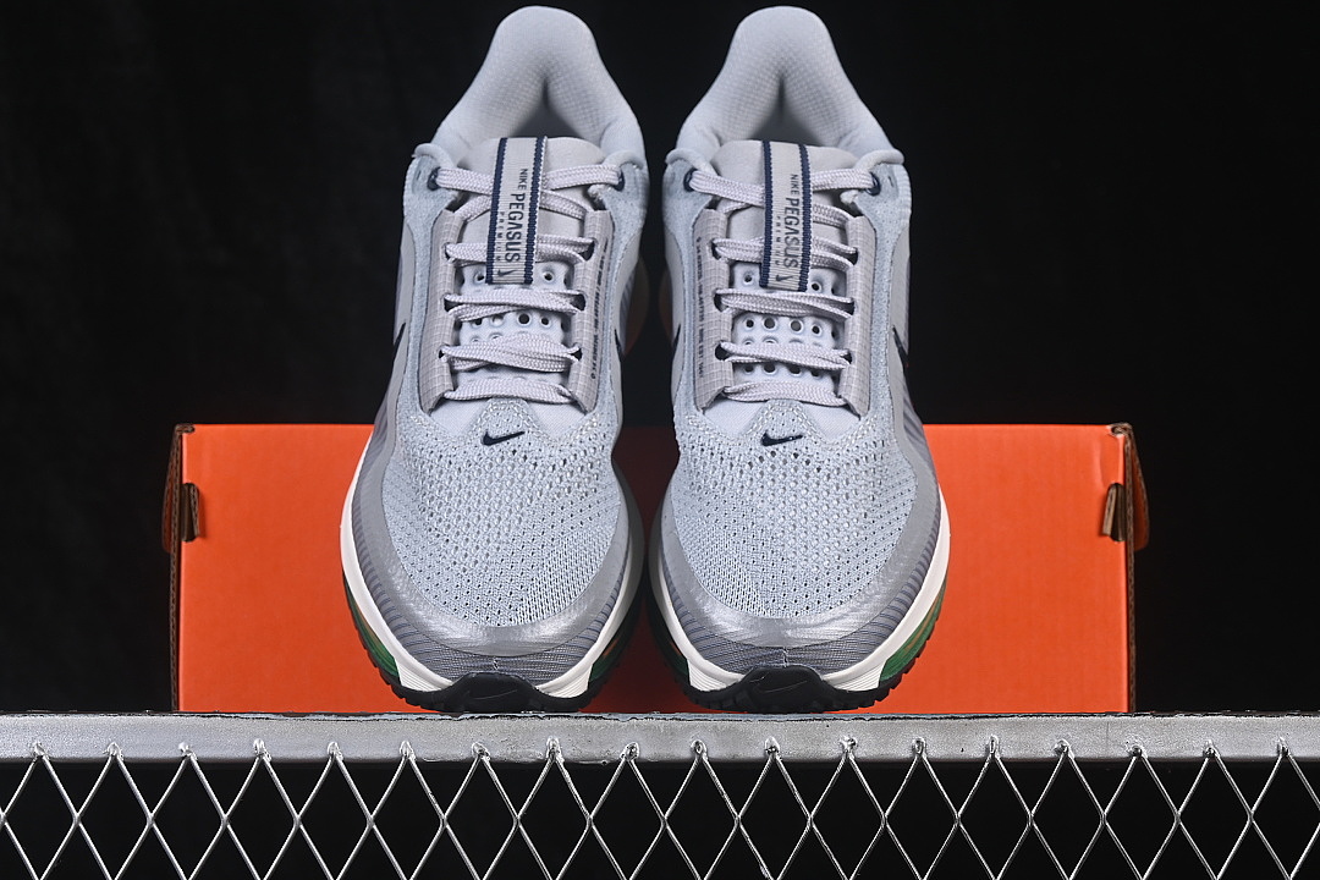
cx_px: 660
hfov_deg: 27.0
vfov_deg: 18.2
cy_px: 440
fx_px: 2750
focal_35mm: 75
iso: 160
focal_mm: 50
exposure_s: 1/80
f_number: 8
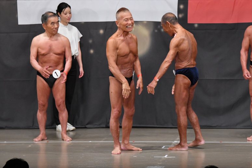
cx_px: 126
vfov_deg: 6.1
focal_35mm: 225
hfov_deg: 9.2
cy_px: 84
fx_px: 1574
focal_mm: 150
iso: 5000
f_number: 5.6
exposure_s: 1/400
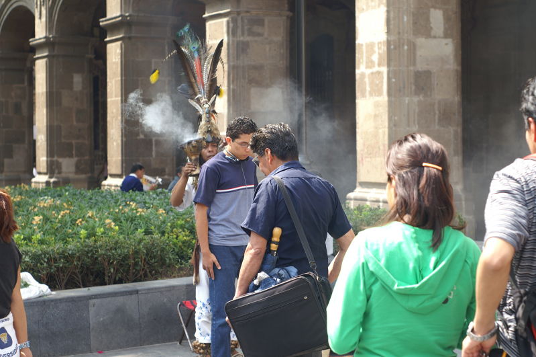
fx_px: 1116
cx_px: 268
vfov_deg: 18.1
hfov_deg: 27.0
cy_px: 178
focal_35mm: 75
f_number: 4.5
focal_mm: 50
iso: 100
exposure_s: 1/200
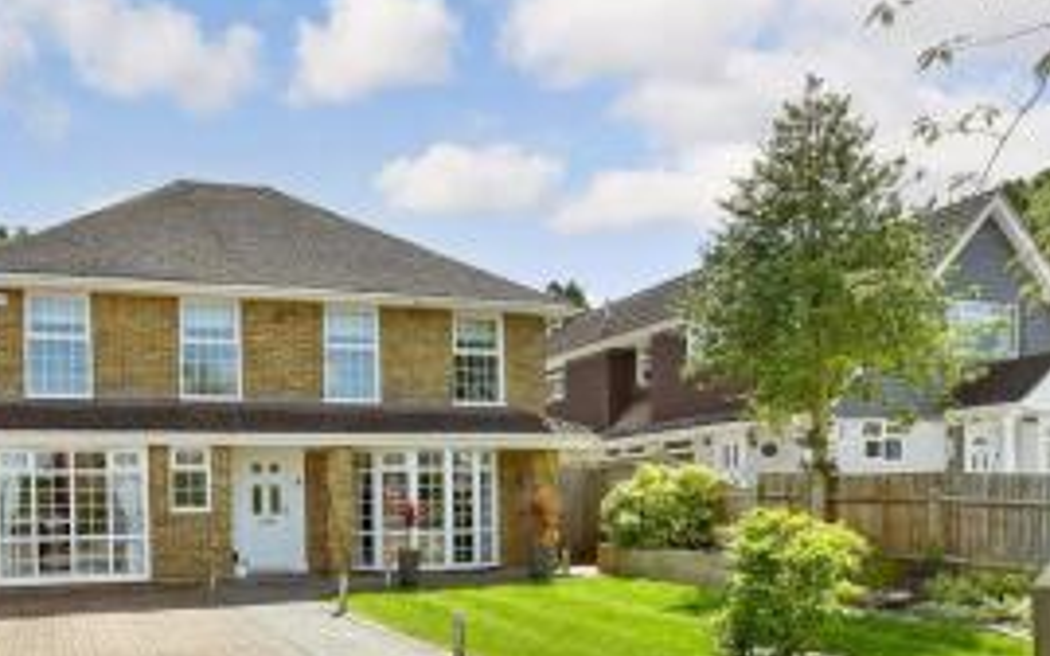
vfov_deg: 43.5
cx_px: 250
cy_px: 541
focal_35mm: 27
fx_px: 772
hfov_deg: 63.9
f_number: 11
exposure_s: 1/500
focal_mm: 10
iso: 500
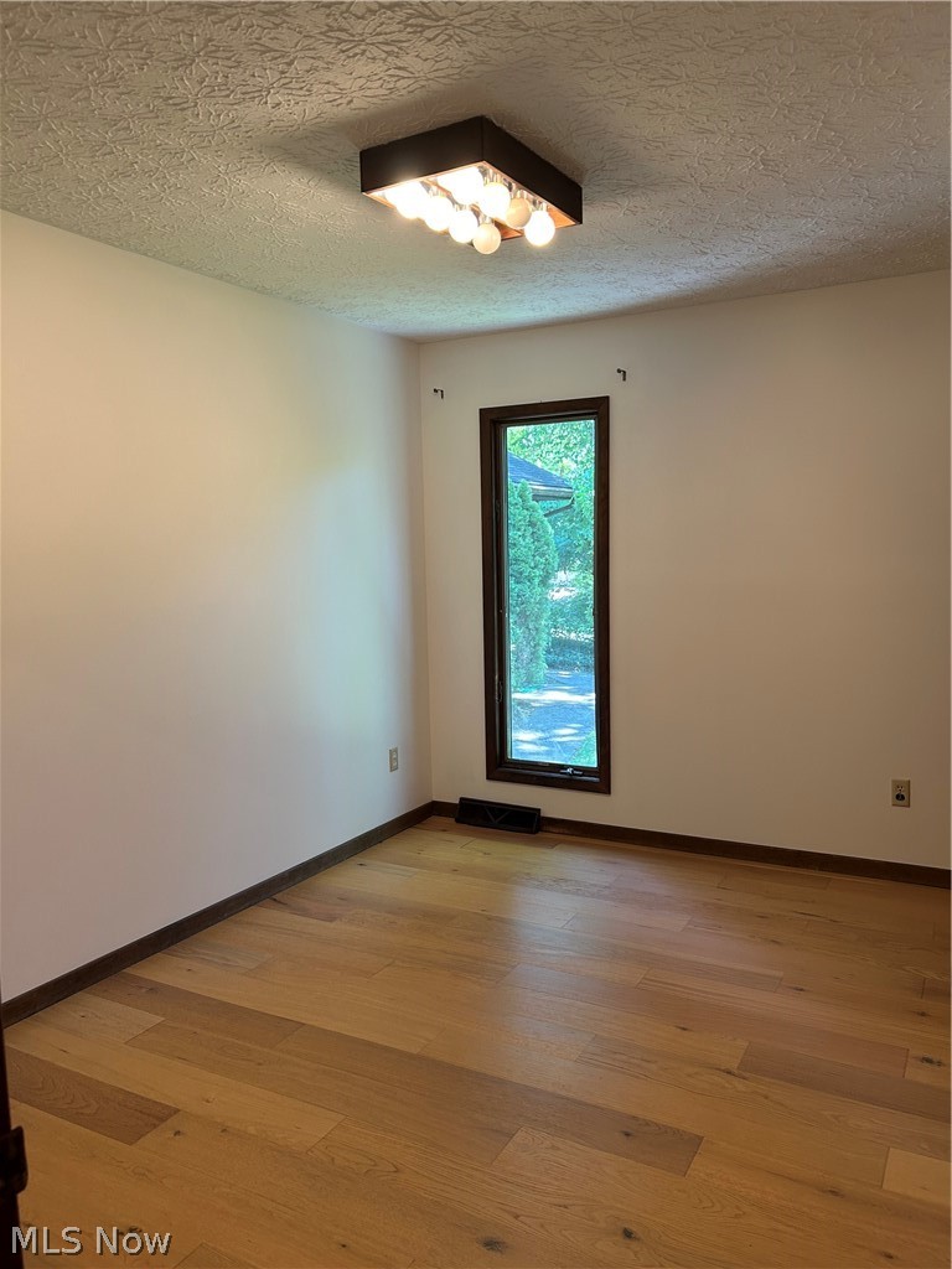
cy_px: 634
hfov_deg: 53.1
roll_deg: +0.5
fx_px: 953
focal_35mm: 26
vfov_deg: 67.3
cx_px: 476
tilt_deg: -5.0
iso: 100
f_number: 1.5
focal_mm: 5.7
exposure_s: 1/60
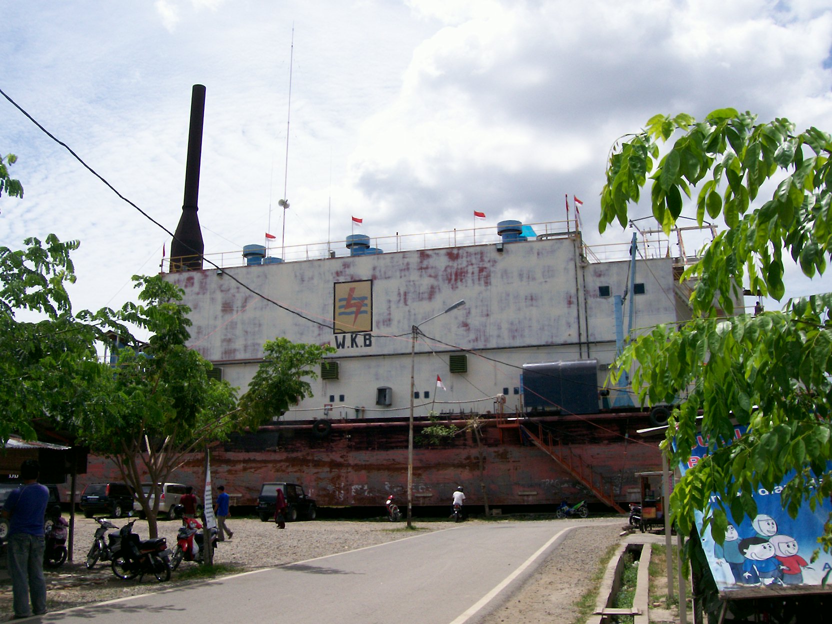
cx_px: 416
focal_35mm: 34
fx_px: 817
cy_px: 312
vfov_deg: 41.8
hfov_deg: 54.0
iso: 80
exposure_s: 1/784
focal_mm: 5.6
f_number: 5.1
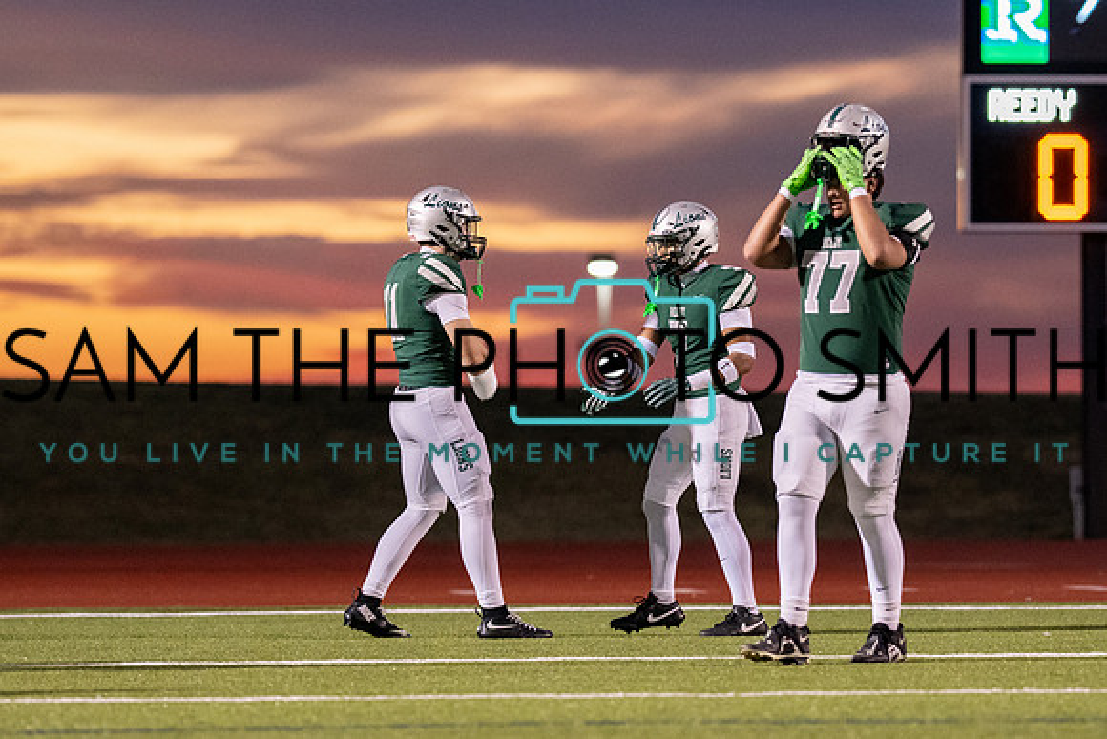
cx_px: 578
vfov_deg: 5.2
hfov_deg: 7.8
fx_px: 8145
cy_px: 384
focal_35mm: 265
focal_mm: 135
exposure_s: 1/1250
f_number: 2
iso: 2500
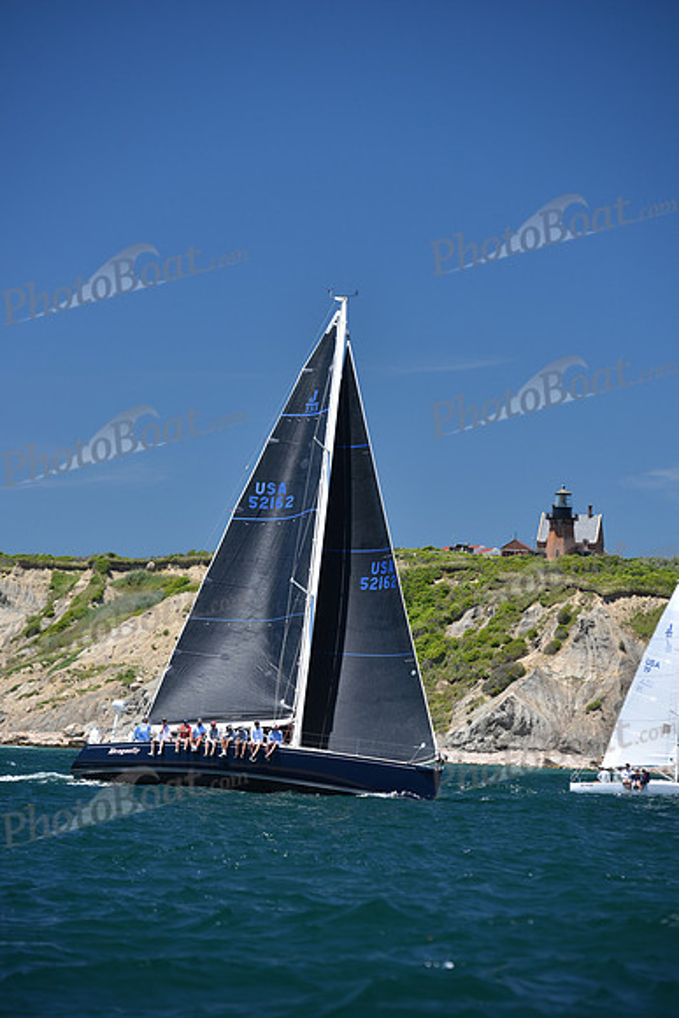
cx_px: 340
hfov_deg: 9.8
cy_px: 509
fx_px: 3958
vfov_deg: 14.7
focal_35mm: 140
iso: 250
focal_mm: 140
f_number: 4
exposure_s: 1/800
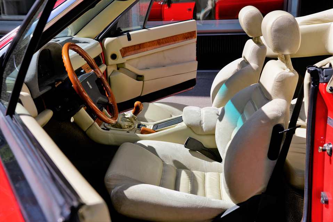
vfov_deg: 27.0
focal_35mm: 50
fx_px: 463
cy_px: 111
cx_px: 166
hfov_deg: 39.6
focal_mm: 50
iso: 125
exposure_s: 1/200
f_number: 8
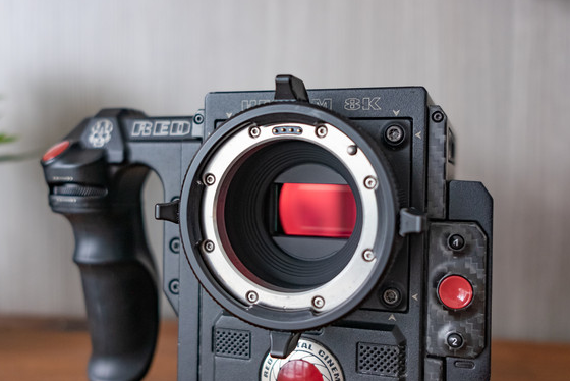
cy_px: 188
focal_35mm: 40
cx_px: 281
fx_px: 634
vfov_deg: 33.4
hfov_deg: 48.4
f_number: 2.8
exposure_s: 1/125
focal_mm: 23
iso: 1000
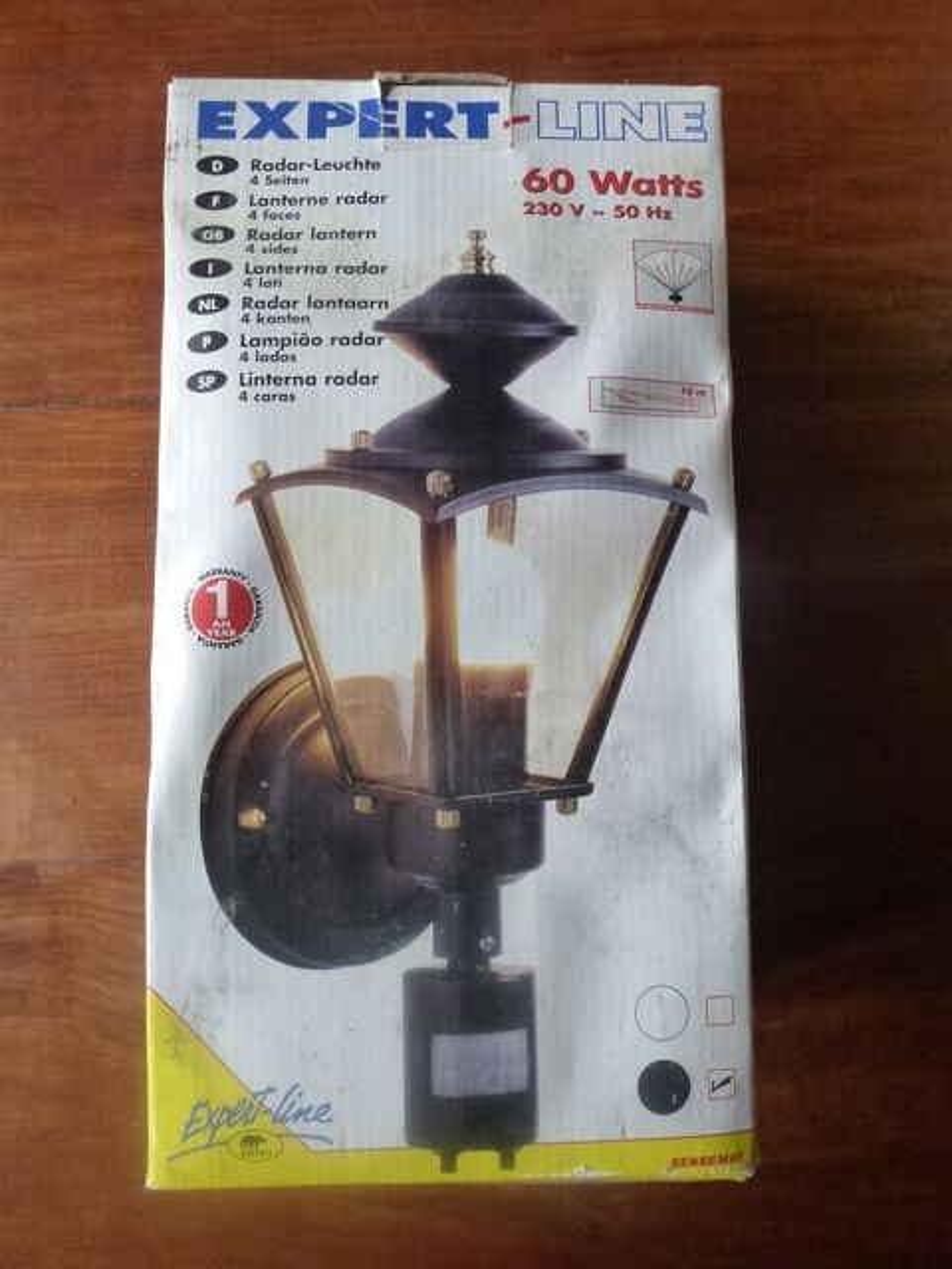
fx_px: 917
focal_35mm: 25
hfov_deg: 54.9
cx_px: 476
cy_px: 634
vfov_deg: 69.4
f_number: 3.3
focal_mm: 4.3
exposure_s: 1/60
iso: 400
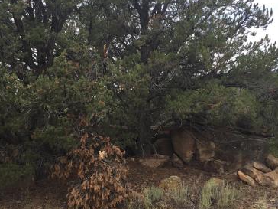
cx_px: 128
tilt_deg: +4.6
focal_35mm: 51
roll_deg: -0.9
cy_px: 113
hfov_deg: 37.5
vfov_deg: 28.5
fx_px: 410
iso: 32
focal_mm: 4.15
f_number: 2.2
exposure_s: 1/775
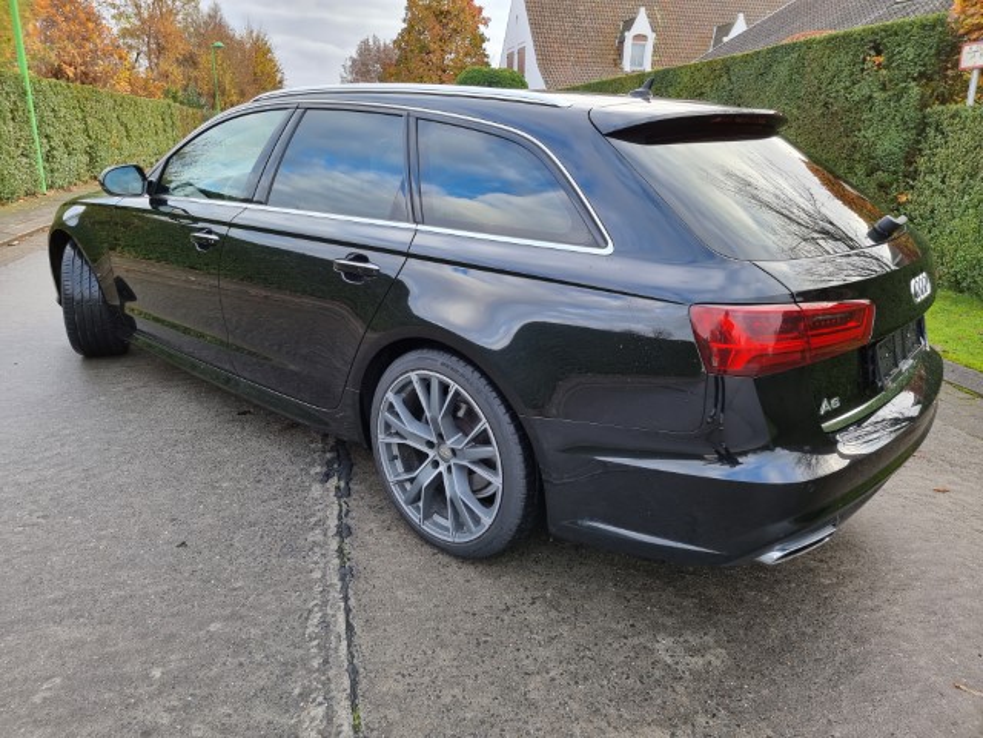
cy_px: 369
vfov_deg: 56.8
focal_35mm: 24
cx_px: 492
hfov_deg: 71.6
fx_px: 682
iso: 50
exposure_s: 1/100
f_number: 1.8
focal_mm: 6.7
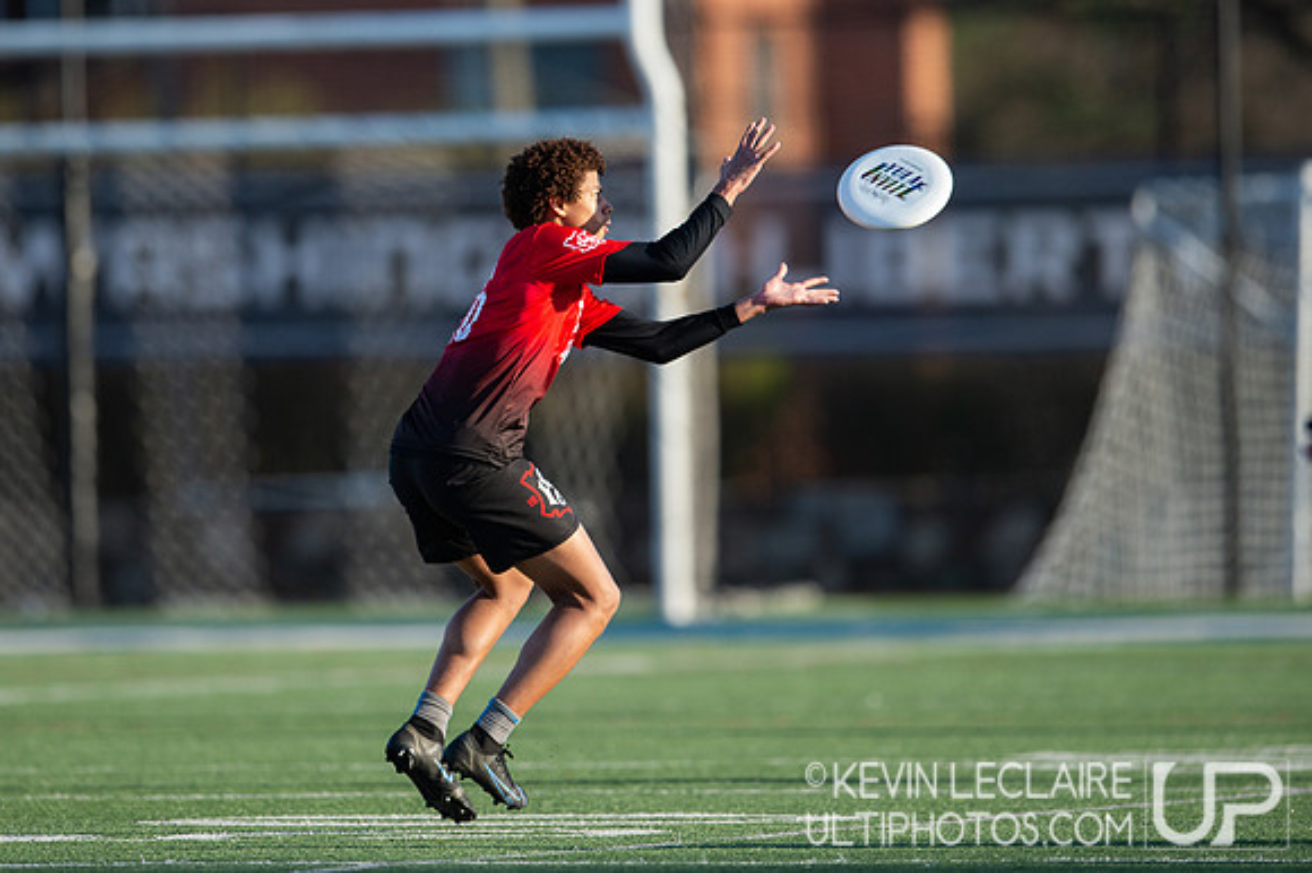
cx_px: 550
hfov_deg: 3.4
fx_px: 22333
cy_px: 288
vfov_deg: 2.2
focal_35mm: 613
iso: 400
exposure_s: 1/1600
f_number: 2.8
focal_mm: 400
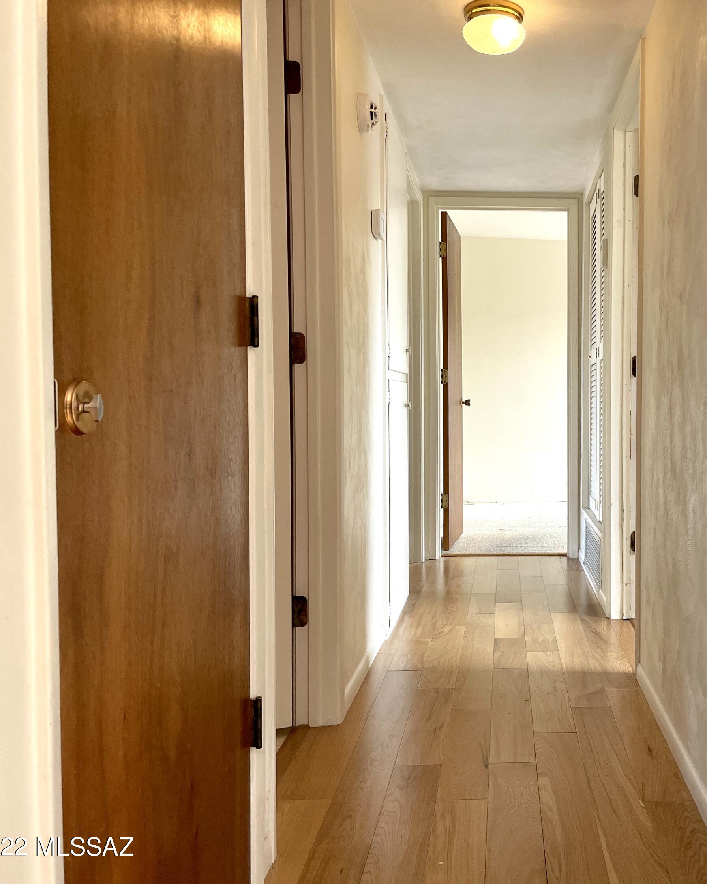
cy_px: 443
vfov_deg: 52.8
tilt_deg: -2.1
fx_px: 889
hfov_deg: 41.8
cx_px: 545
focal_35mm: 34
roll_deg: +0.6
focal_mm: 4.2
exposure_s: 1/121
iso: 125
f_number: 1.6
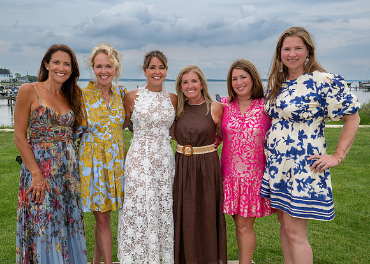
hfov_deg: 54.7
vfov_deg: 40.6
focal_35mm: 34
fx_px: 357
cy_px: 126
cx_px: 166
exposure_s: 1/250
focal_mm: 28.5
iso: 200
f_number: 9
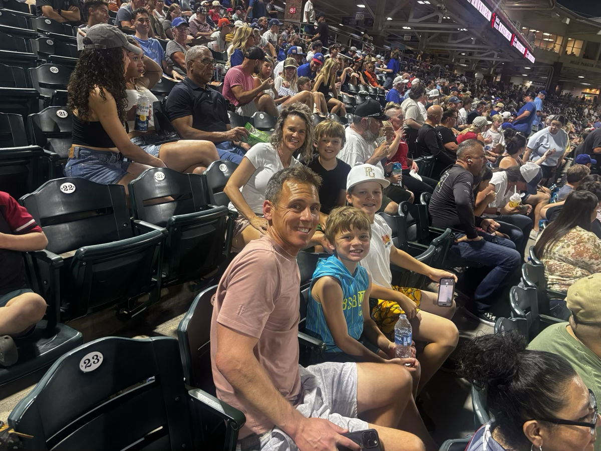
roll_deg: -6.3
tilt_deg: -17.3
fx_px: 451
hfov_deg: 67.3
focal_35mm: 26
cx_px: 300
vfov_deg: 53.1
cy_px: 226
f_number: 1.6
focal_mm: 5.96
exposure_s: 1/60
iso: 200
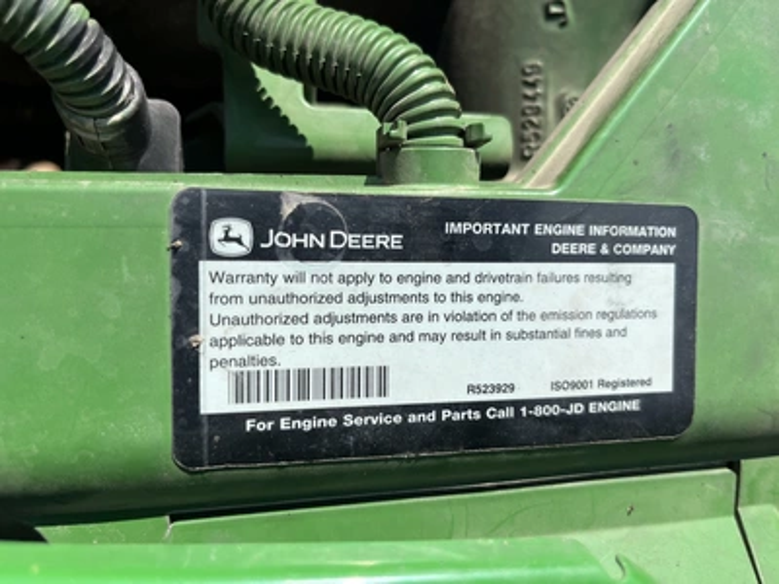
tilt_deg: -3.8
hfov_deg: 67.3
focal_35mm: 26
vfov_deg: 53.1
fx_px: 585
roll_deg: -0.7
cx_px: 390
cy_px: 292
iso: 50
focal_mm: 5.1
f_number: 1.6
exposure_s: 1/2825
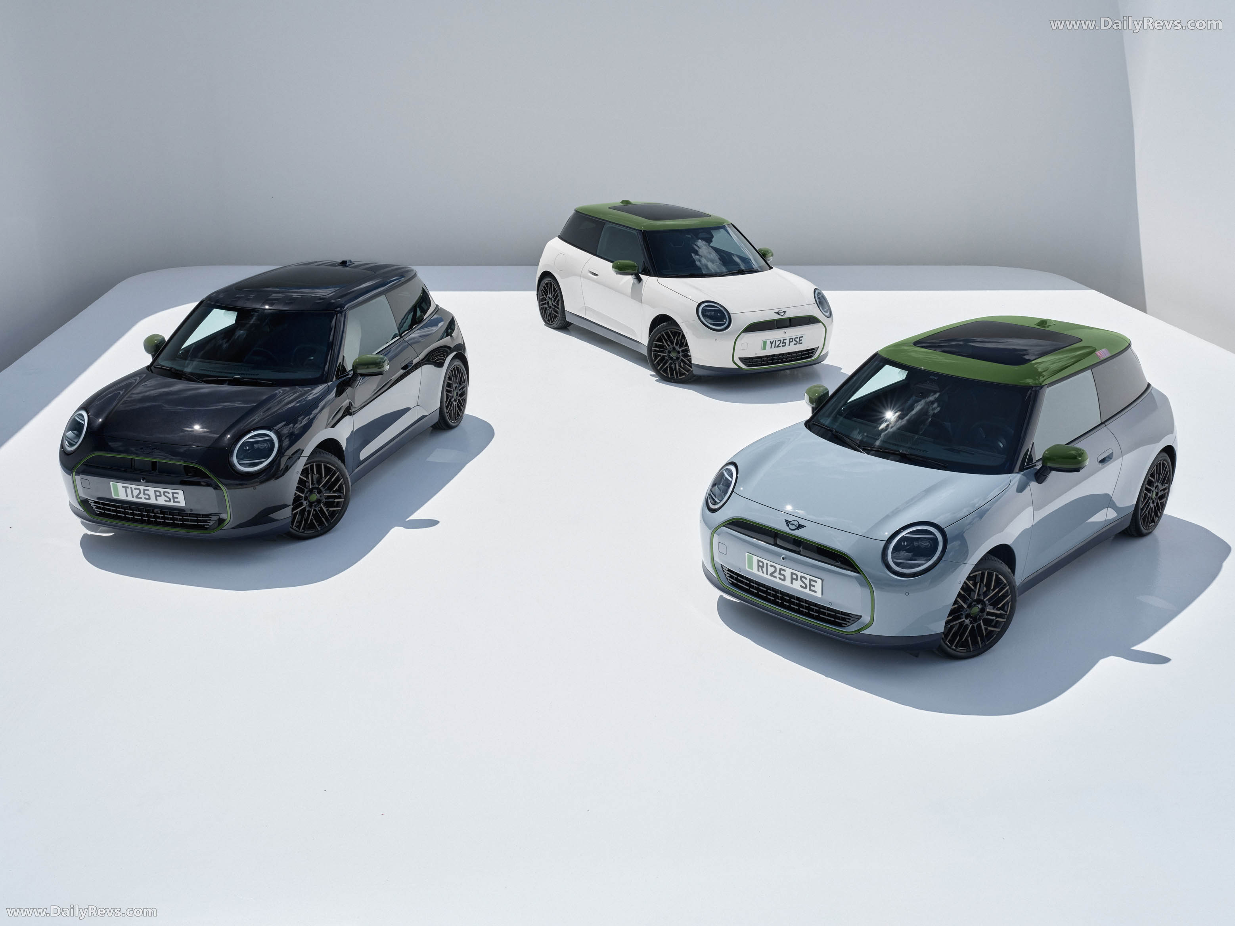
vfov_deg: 39.7
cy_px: 463
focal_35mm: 36
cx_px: 618
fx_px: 1284
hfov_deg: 51.4
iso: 1600
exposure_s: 1/320
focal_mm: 45
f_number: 16
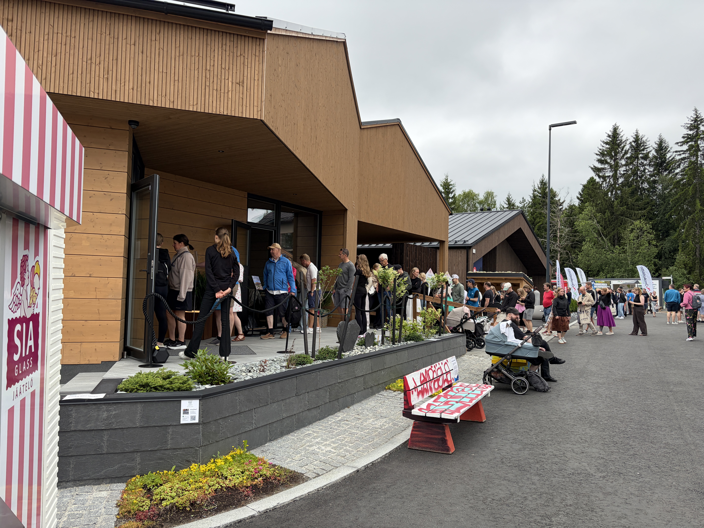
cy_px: 264
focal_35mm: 26
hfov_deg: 67.3
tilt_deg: +3.7
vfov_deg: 53.1
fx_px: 529
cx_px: 352
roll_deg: -0.8
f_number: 1.6
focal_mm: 5.96
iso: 64
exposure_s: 1/1706
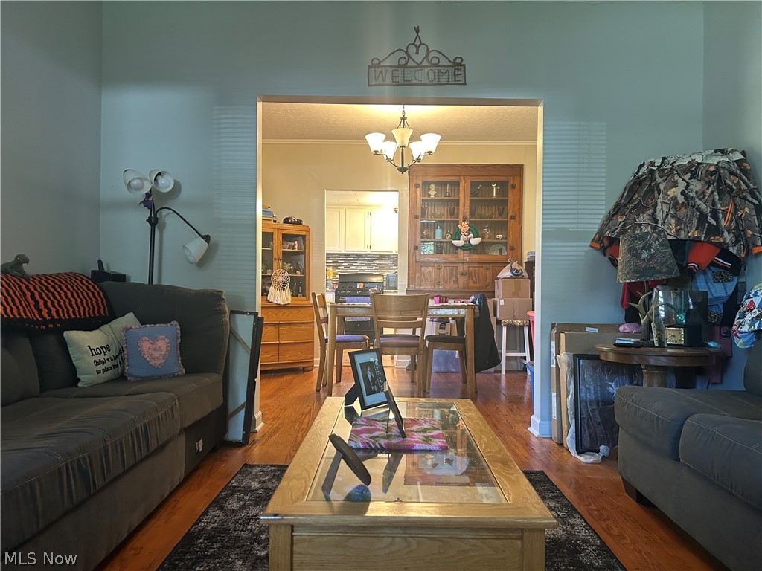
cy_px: 286
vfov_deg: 53.1
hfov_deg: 67.3
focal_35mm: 26
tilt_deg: -0.7
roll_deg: -0.5
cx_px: 381
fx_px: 572
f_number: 1.5
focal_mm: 5.7
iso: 320
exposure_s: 1/60
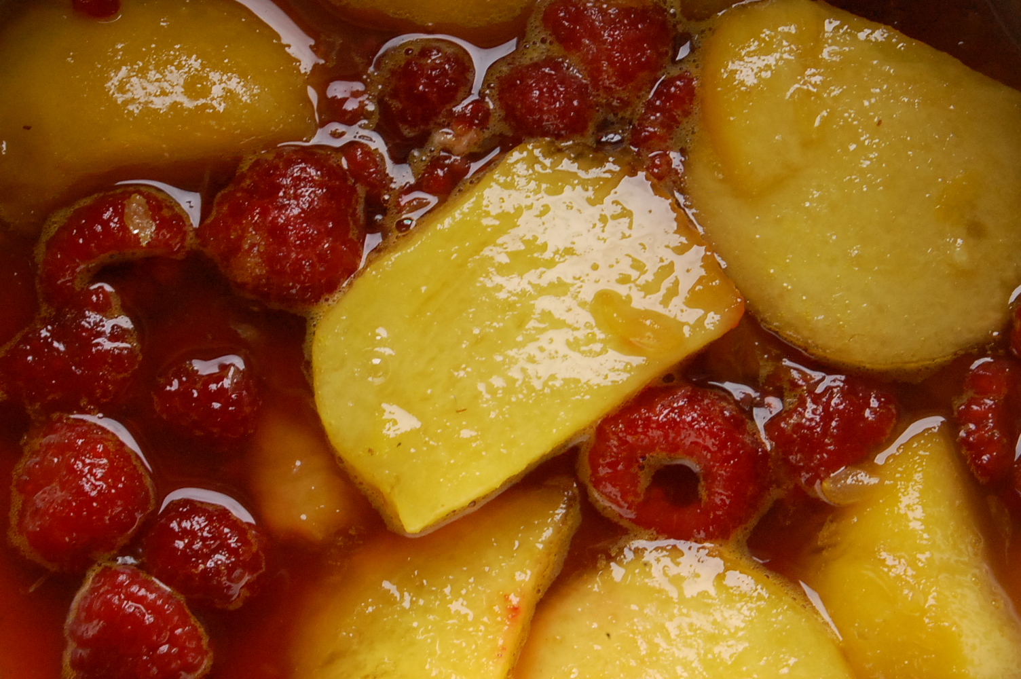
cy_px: 340
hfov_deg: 24.6
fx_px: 2338
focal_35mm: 82
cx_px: 510
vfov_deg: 16.5
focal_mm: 55
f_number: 25
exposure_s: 1/10
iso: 1600
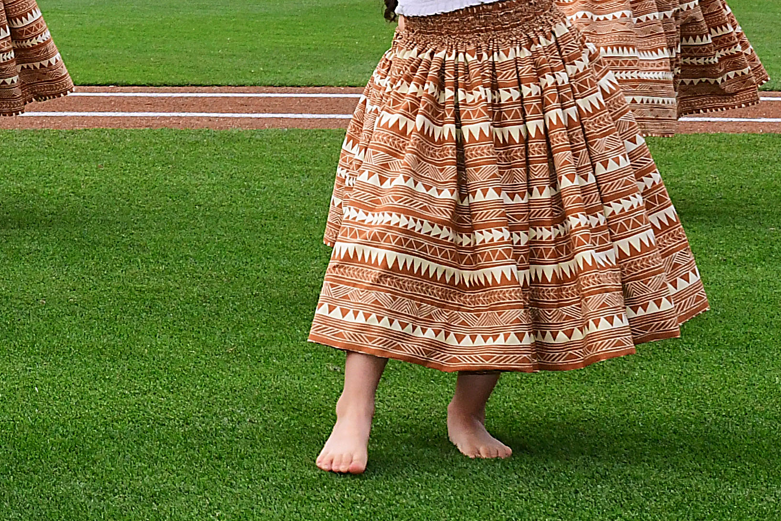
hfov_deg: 12.7
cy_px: -202
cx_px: -350
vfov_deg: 8.7
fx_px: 3341
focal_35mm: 154
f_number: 9
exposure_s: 1/250
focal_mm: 30
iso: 1000
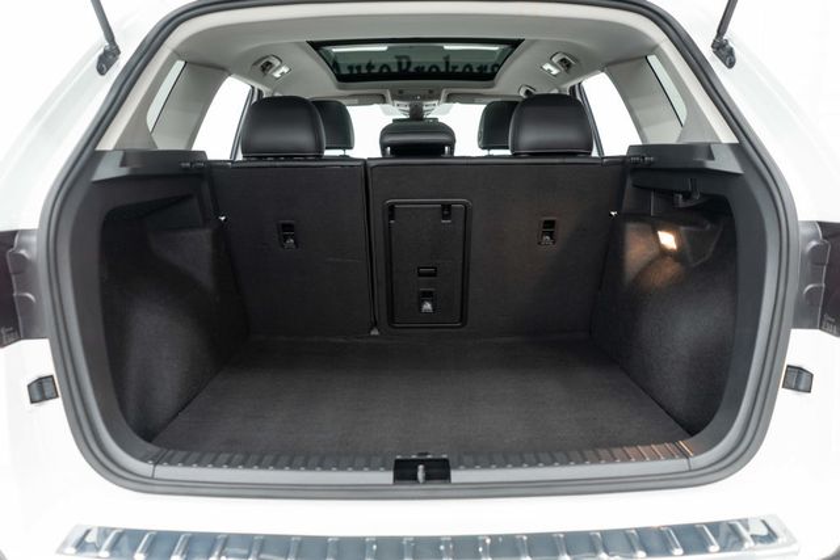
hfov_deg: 65.5
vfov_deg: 46.4
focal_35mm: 28
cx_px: 420
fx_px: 653
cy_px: 280
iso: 800
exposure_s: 1/40
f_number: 3.2
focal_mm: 28
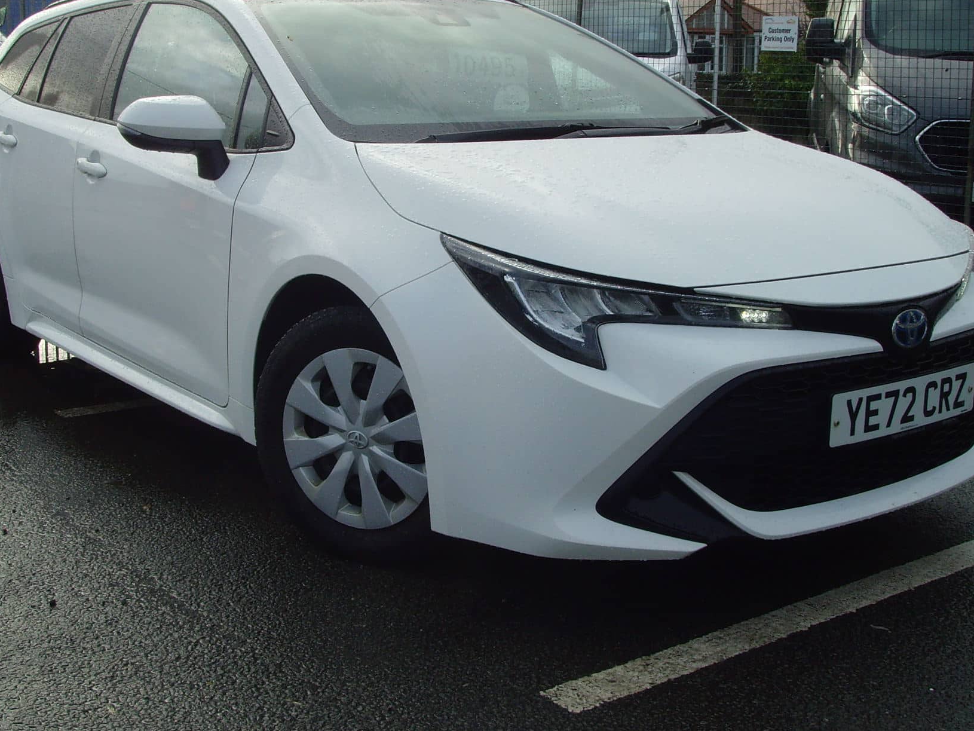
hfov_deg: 38.9
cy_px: 321
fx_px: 1379
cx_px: 458
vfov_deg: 29.7
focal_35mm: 49
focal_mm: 6.6
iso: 80
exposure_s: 1/125
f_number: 6.3
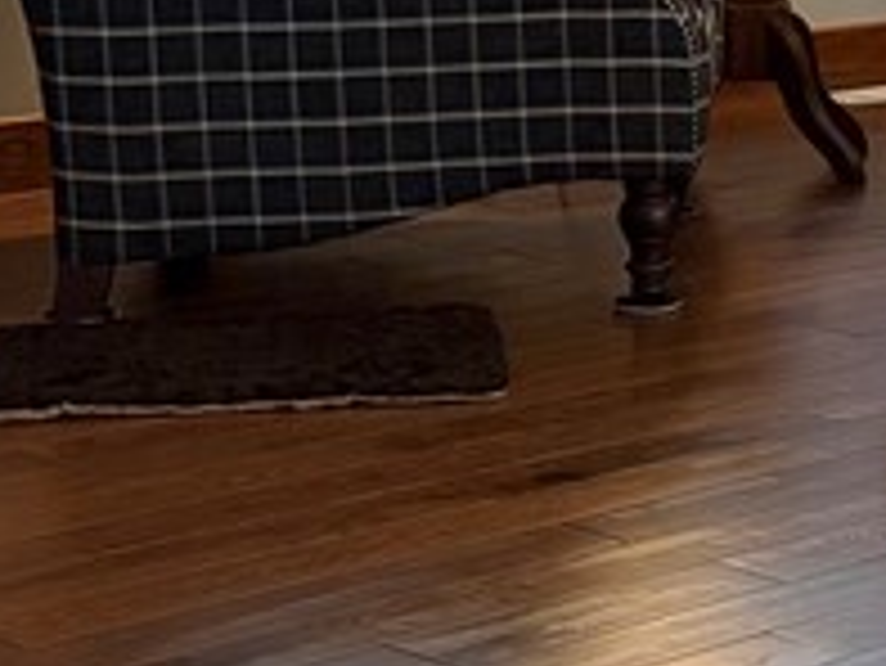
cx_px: 1606
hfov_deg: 13.2
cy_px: -108
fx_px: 3457
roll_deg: -1.6
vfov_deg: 10.8
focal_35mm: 135
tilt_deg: -4.3
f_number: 1.6
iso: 250
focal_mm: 5.96
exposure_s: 1/60
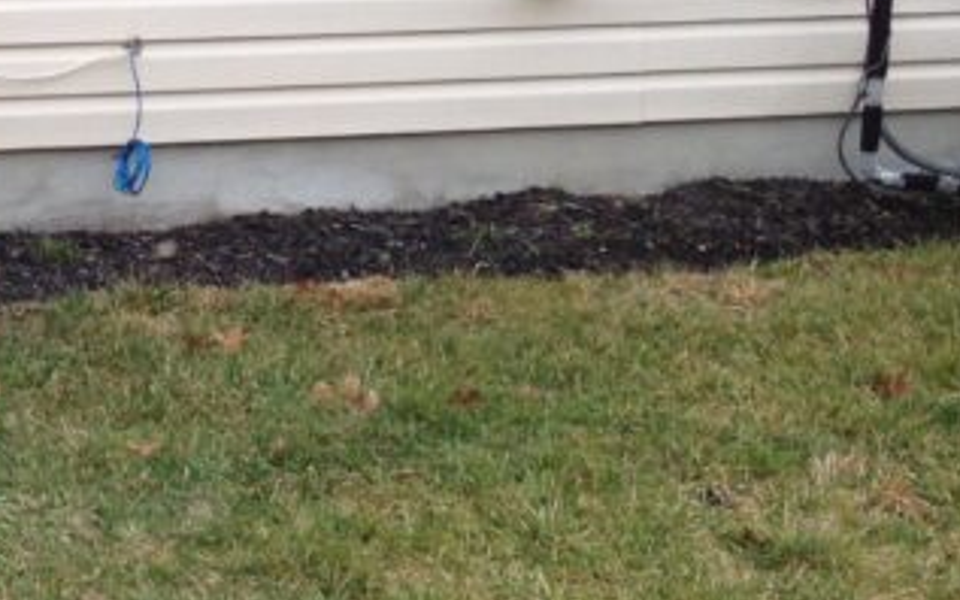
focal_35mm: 120
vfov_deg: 10.8
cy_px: 45
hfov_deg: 16.2
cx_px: -382
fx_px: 3139
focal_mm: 4.28
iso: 64
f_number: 2.4
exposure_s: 1/120
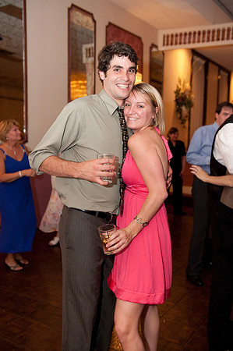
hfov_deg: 35.0
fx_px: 370
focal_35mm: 38
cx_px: 116
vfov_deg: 50.7
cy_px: 176
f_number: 4
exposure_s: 1/60
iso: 2500
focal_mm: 38
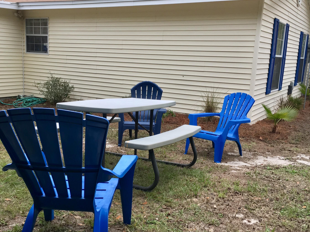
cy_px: 119
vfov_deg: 36.8
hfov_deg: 47.7
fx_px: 349
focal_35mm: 39
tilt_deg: -9.1
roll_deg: -2.4
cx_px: 134
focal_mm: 4.15
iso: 40
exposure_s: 1/120
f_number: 2.2
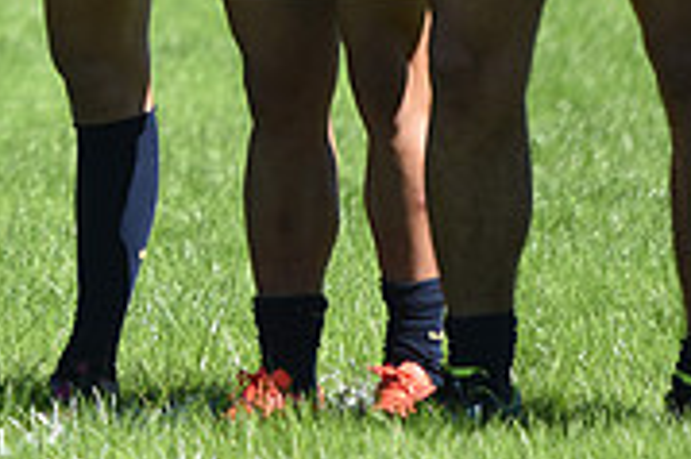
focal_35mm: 566
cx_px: -347
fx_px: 10854
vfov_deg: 2.4
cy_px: -266
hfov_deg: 3.6
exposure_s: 1/4000
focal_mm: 175
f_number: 2.8
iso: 320
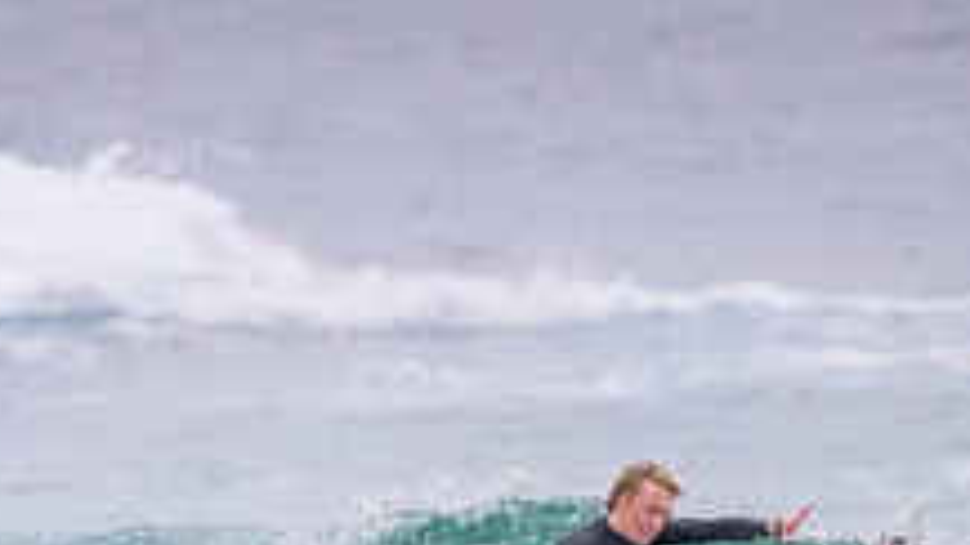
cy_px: 788
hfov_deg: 1.0
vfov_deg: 0.5
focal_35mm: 2236
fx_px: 57504
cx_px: 402
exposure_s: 1/1250
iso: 5600
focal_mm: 800
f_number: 11
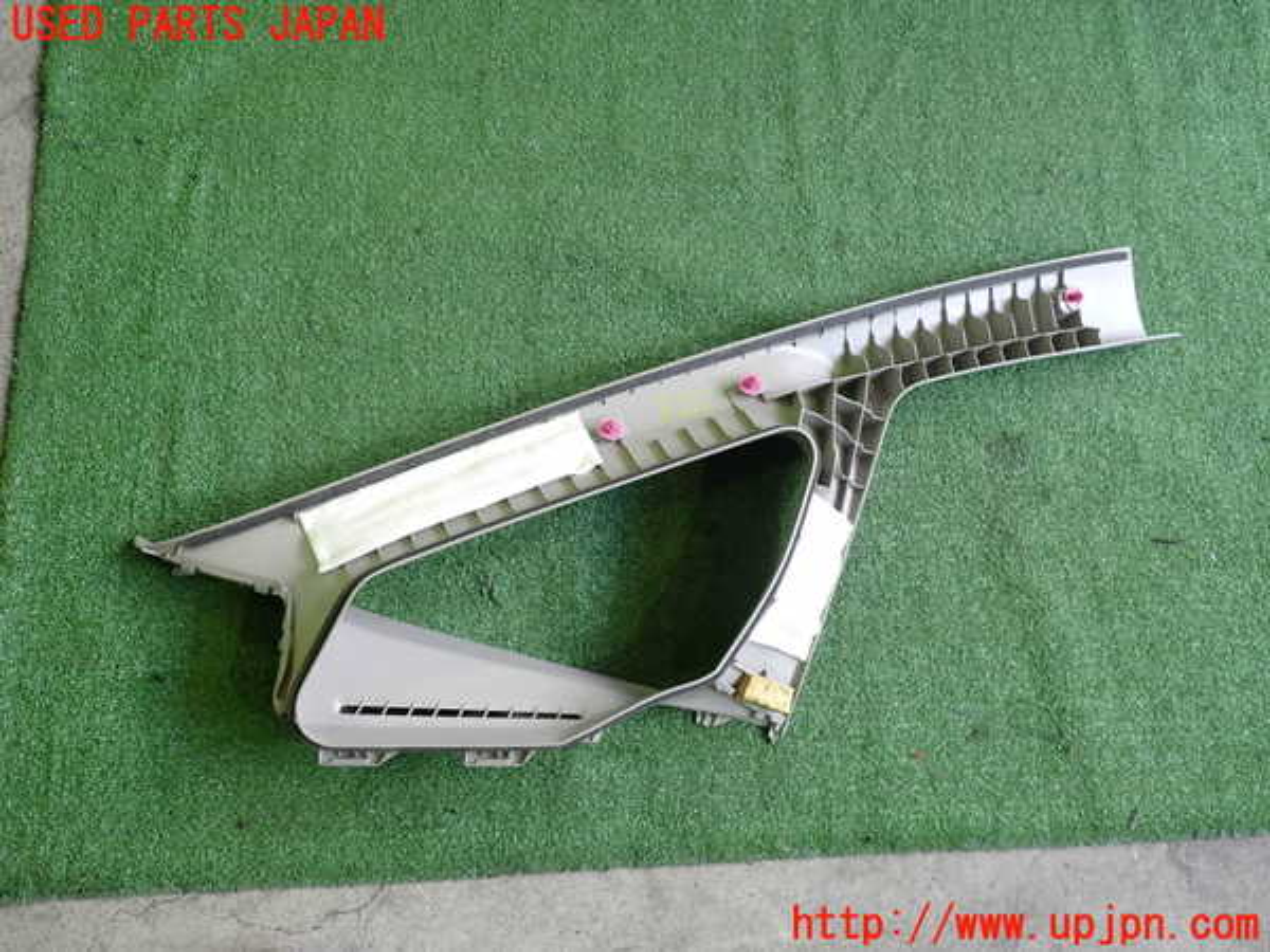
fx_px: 1101
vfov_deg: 46.8
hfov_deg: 60.0
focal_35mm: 30
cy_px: 476
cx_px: 635
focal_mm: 5.4
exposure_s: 1/40
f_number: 2.3
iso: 200
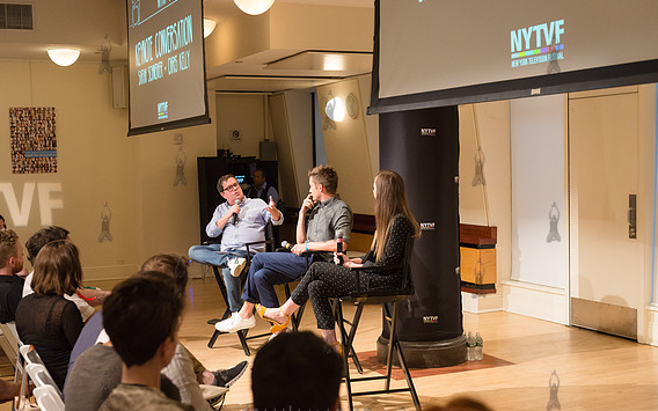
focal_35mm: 50
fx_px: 897
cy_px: 222
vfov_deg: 25.8
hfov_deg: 40.3
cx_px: 329
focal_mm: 48
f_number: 4
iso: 2500
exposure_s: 1/160
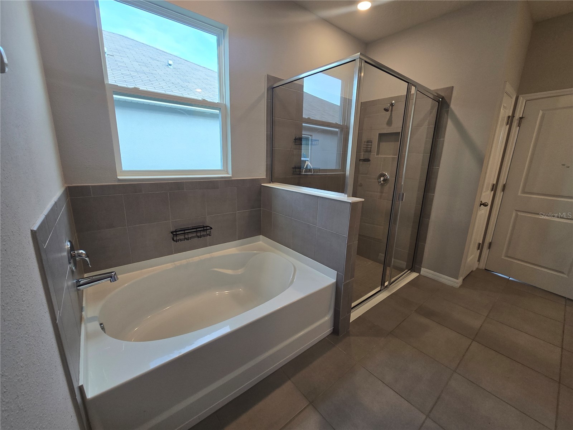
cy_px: 215
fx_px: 215
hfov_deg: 106.2
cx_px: 286
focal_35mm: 13
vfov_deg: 89.9
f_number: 2.2
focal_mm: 2.2
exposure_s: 1/60
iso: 80
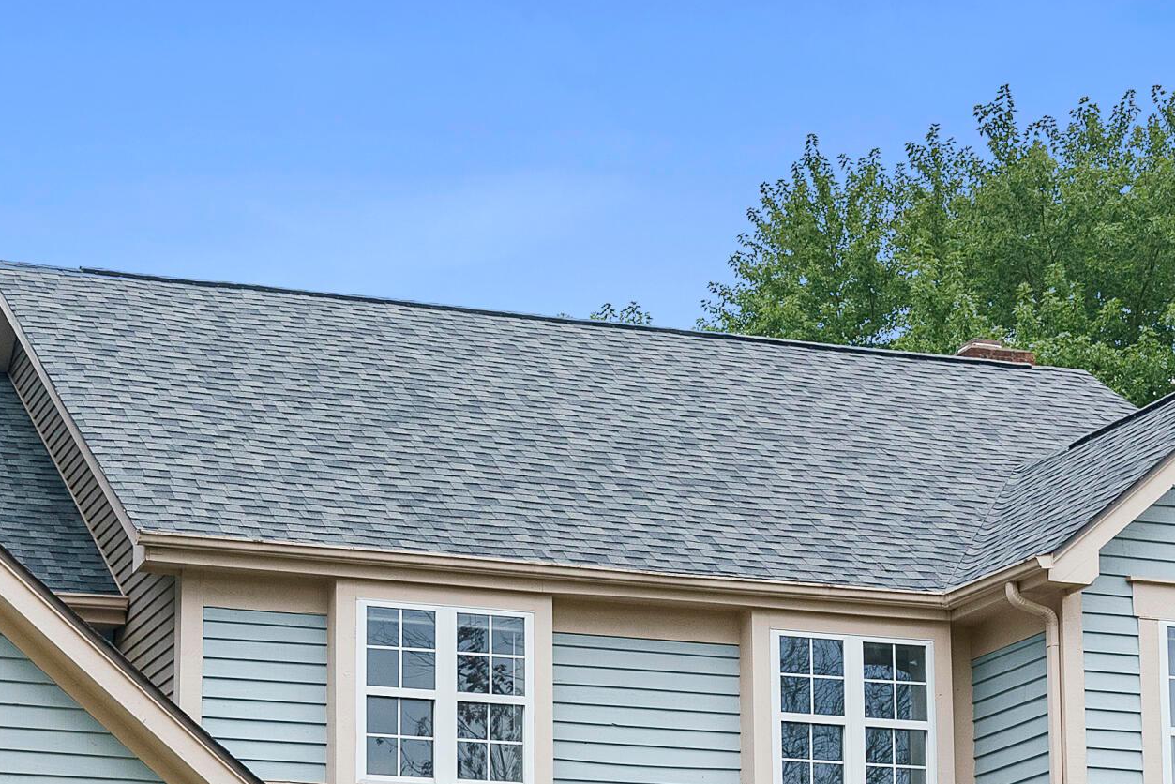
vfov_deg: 14.7
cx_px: 316
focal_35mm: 91
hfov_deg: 22.2
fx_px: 2971
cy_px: 844
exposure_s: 1/500
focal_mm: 38
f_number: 8
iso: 640
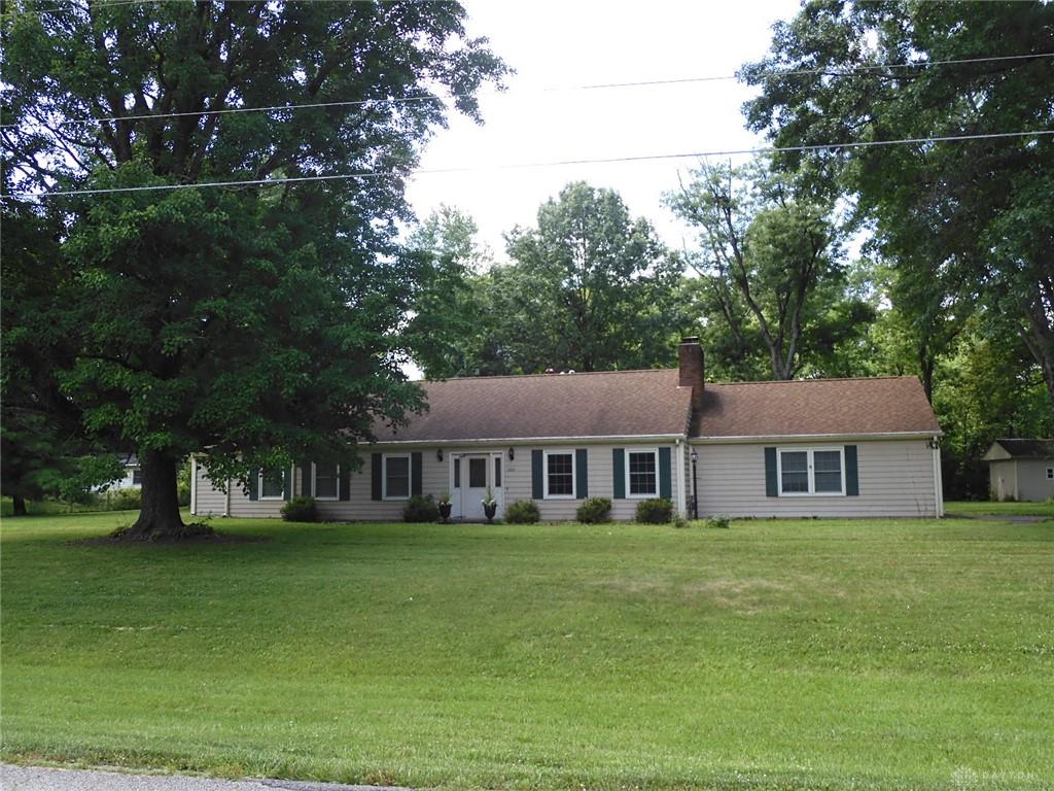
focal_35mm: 30
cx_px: 527
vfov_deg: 46.8
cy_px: 396
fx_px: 913
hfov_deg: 60.0
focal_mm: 5.4
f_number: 3.5
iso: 100
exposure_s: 1/320
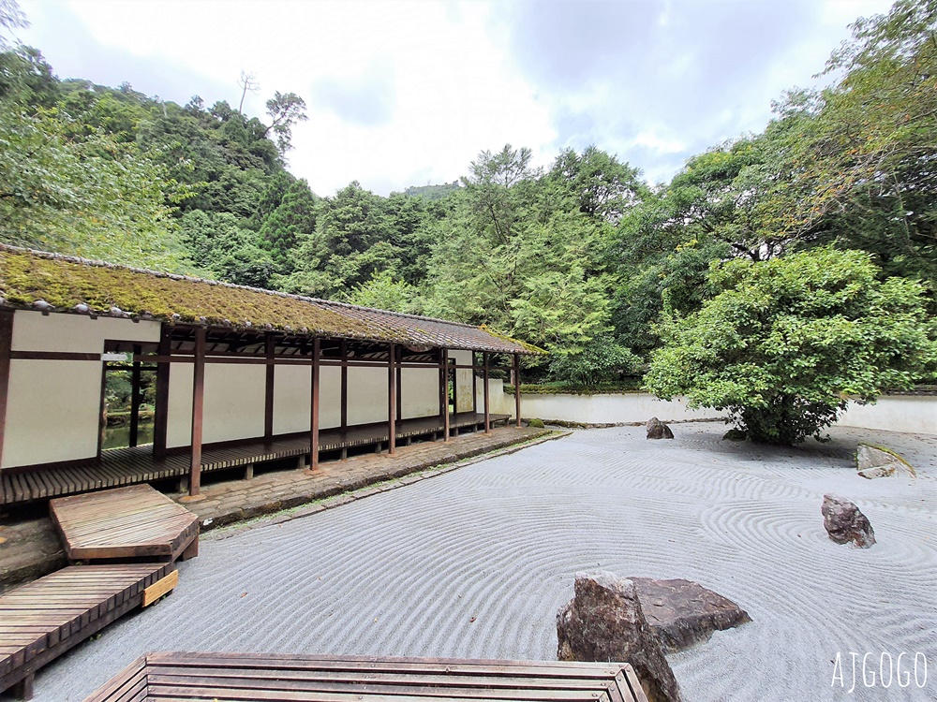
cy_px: 351
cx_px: 468
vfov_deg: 89.9
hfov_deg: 106.2
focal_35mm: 13
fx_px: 352
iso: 50
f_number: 2.2
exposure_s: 1/200
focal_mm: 1.74
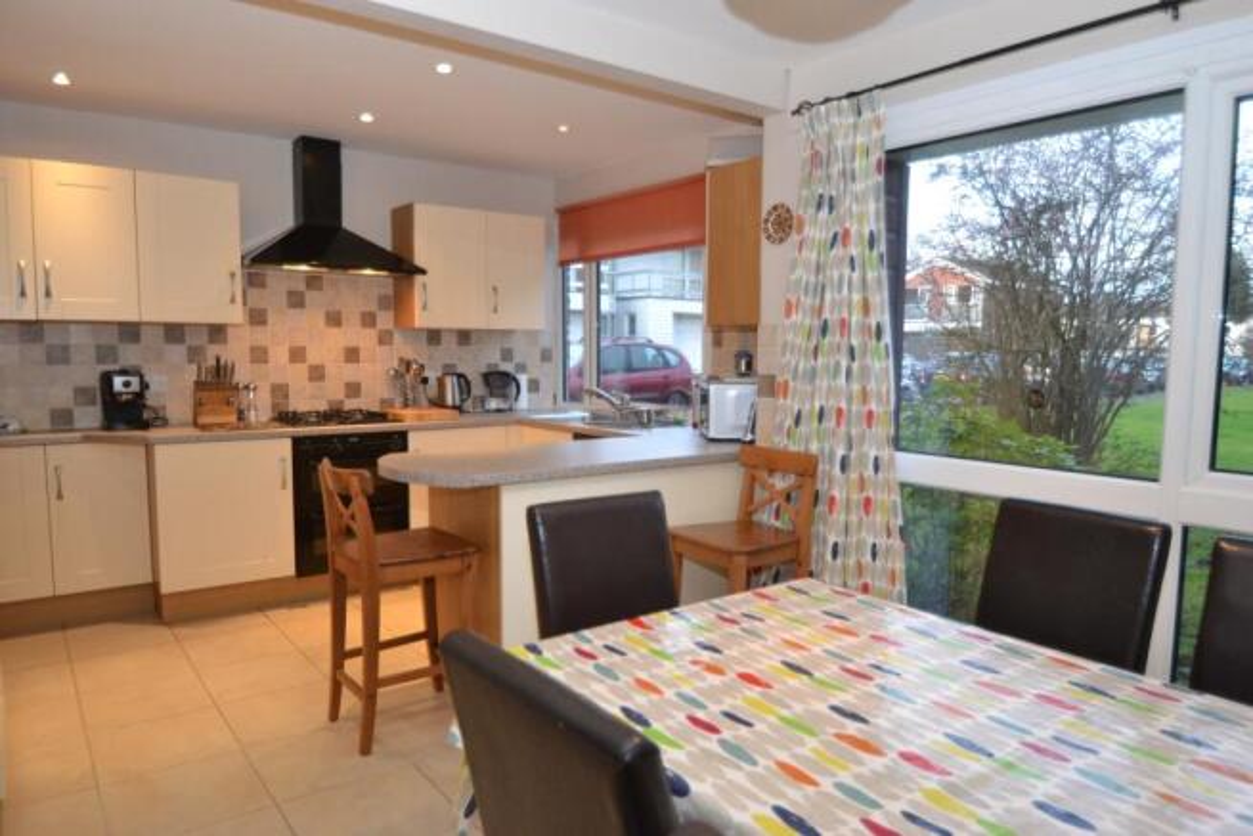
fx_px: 783
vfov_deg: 56.2
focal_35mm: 22
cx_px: 626
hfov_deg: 77.3
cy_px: 418
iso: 900
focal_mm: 15
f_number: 4
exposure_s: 1/60
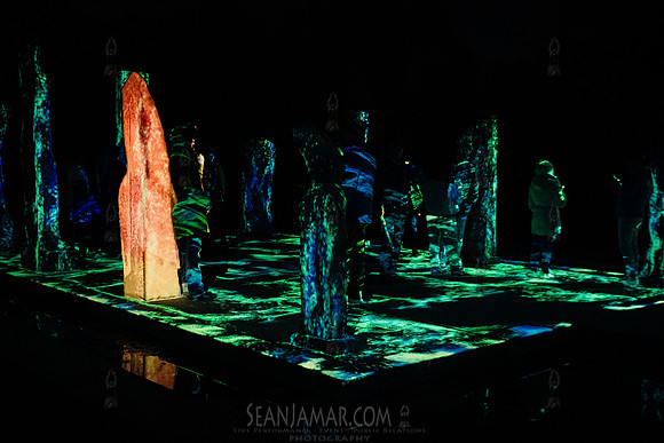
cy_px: 222
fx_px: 693
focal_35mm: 38
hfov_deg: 51.2
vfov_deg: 35.5
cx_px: 332
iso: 10000
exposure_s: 1/100
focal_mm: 24
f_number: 2.8
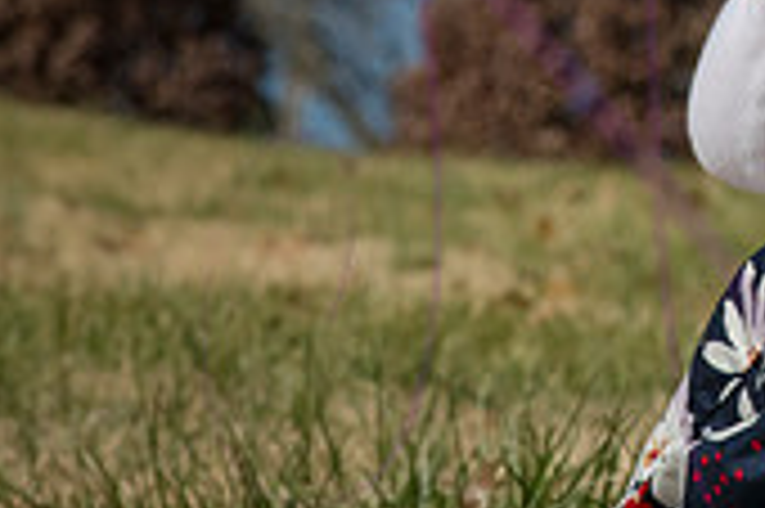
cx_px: 1102
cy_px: -232
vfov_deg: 2.8
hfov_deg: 4.1
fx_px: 10508
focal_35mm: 495
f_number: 18
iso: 400
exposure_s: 1/400
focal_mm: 145
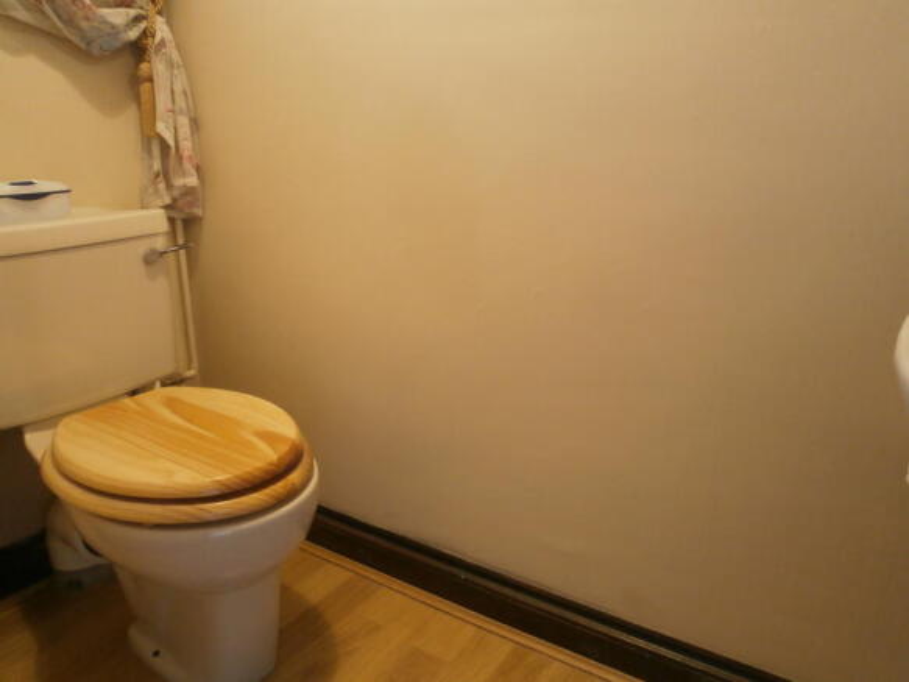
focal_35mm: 26
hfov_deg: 67.3
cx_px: 454
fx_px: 683
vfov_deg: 53.0
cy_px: 341
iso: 200
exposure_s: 1/8
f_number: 2.8
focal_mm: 4.7
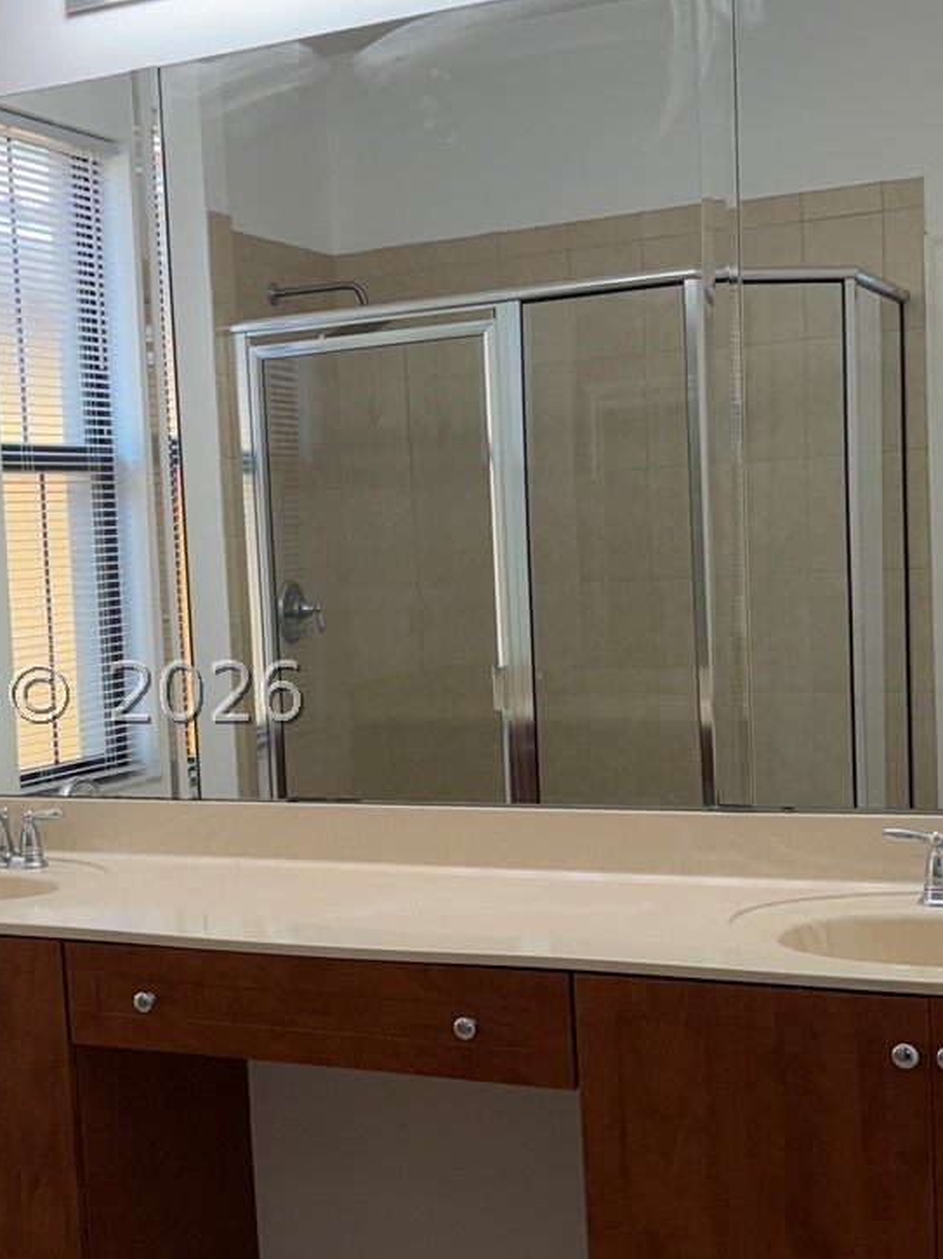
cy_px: 693
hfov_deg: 27.0
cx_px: 201
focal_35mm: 53
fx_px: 1927
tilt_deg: -5.5
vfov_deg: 36.2
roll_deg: +2.3
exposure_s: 1/120
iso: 64
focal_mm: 6.76
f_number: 1.78
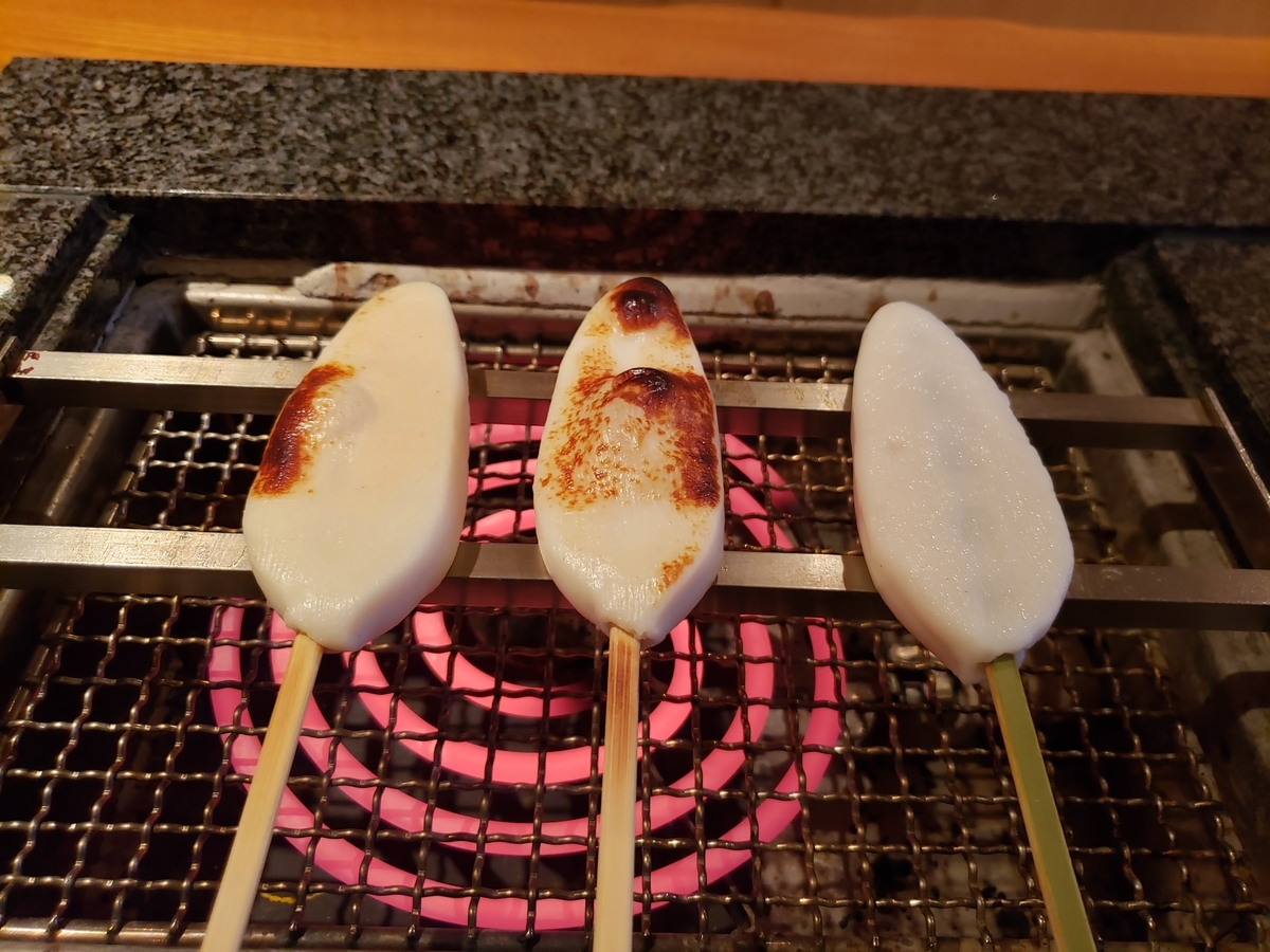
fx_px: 954
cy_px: 476
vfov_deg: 53.1
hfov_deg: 67.3
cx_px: 635
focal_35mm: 26
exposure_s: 1/50
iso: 250
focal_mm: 4.3
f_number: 1.5
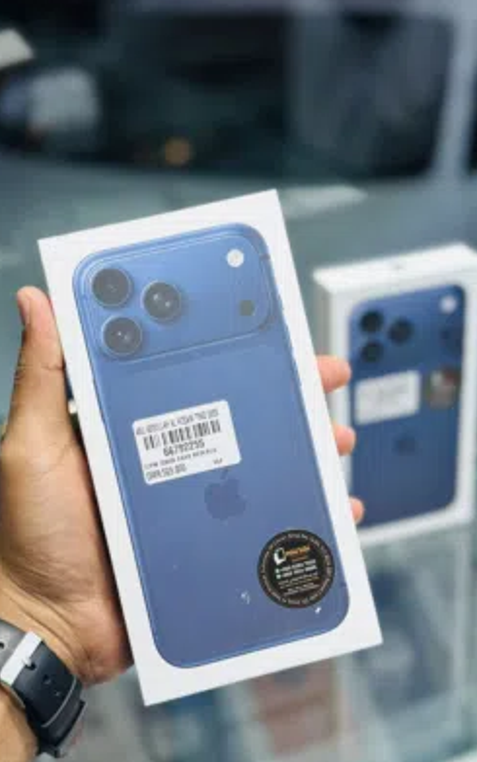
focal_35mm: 52
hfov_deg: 24.9
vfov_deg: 38.8
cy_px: 378
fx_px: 1080
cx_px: 208
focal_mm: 6.86
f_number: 1.78
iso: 80
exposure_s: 1/935
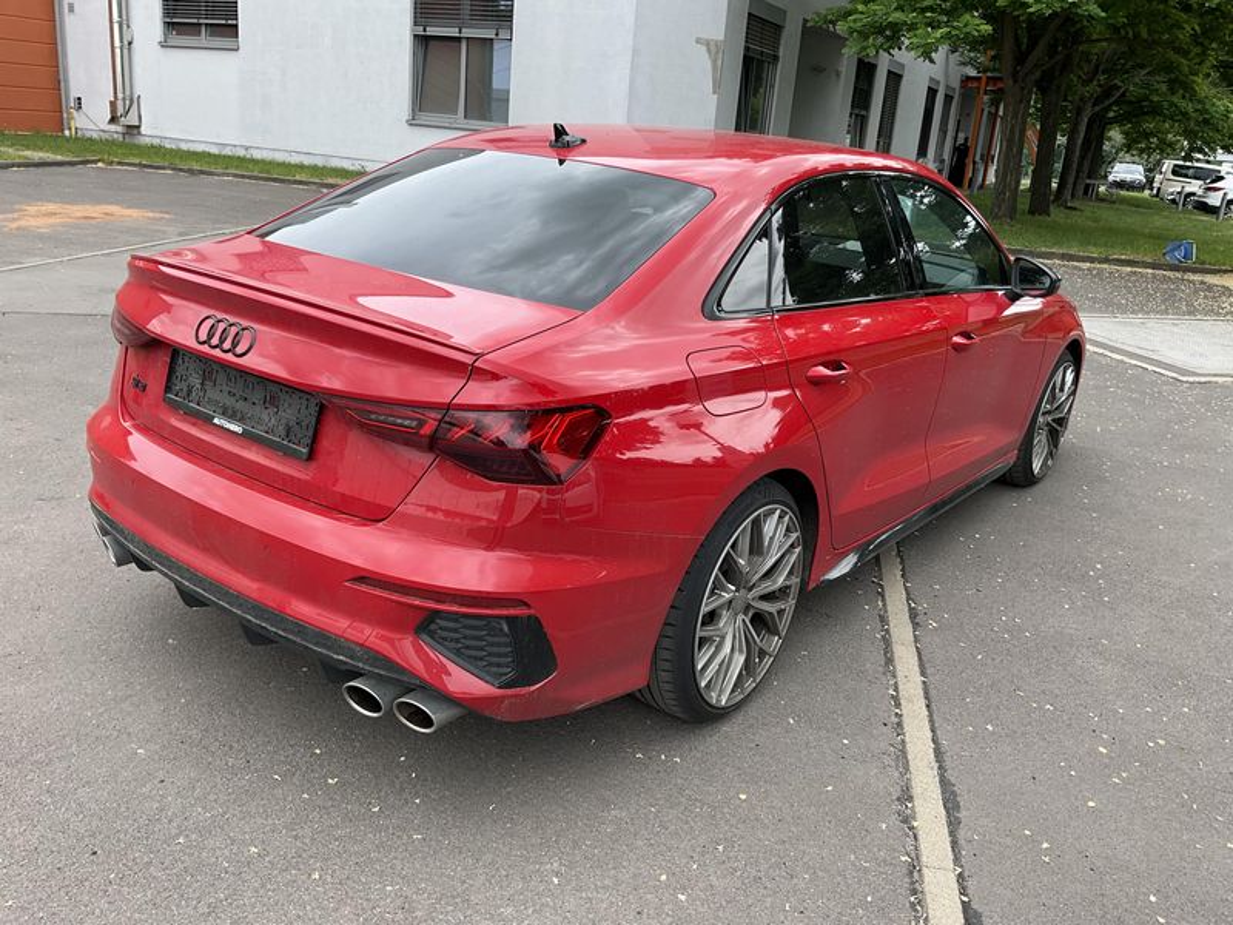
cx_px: 616
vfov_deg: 48.2
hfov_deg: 61.7
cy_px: 462
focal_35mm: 29
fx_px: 1033
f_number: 1.8
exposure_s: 1/406
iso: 25
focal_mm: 3
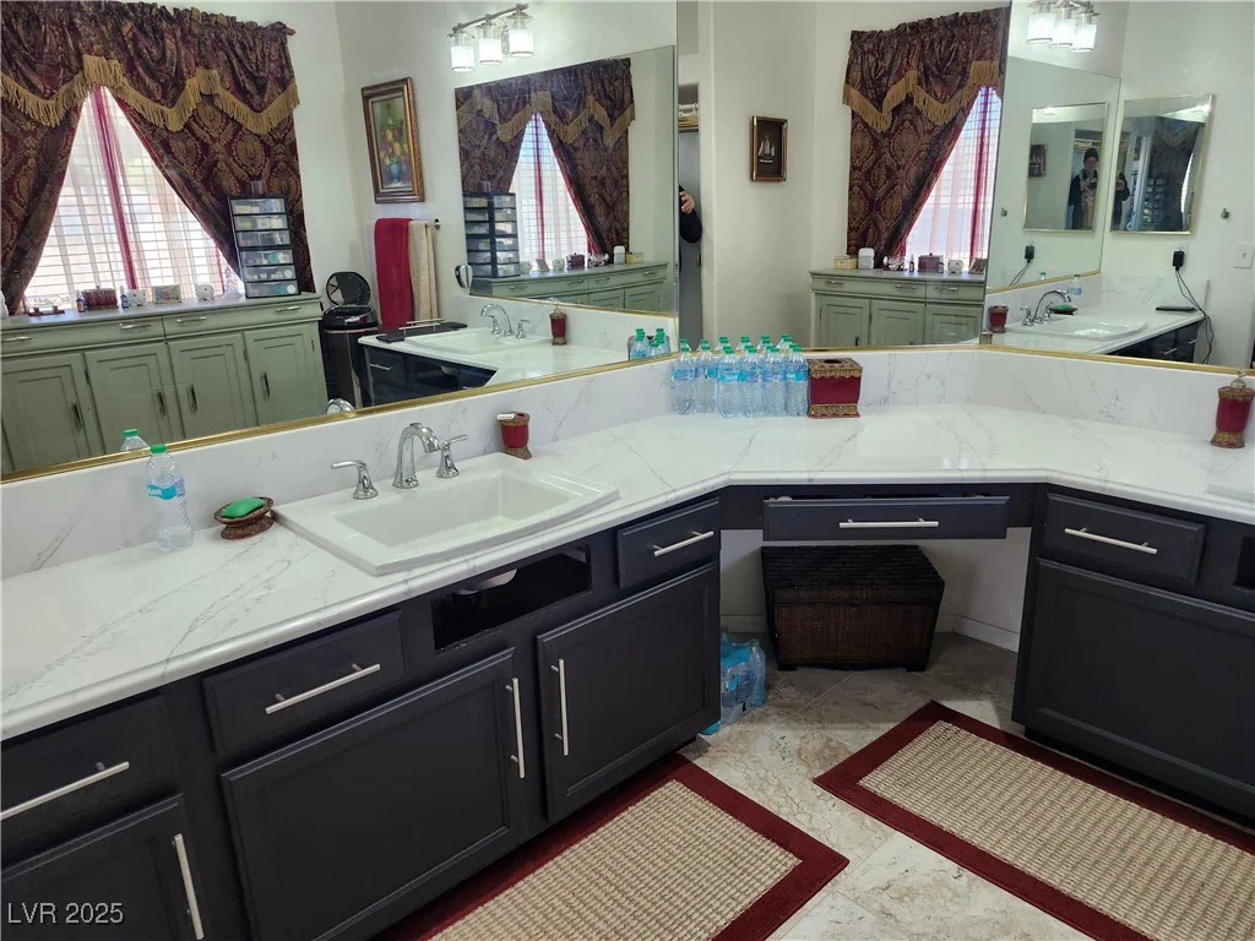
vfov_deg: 58.9
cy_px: 470
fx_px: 834
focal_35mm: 23
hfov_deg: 73.9
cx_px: 628
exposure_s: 1/120
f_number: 1.8
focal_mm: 5.54
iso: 250
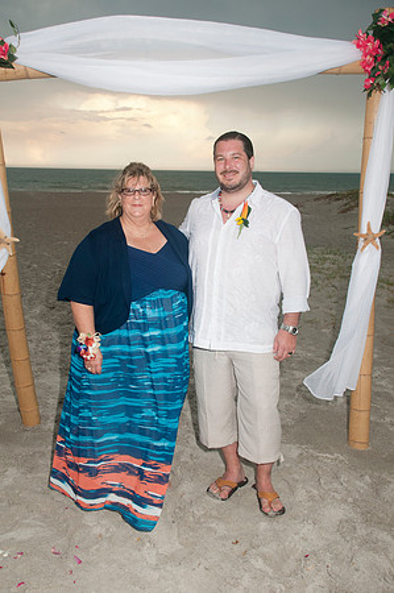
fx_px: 642
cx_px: 197
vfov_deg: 49.6
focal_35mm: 39
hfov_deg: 34.1
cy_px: 296
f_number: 5.6
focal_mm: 26
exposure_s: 1/160
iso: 400
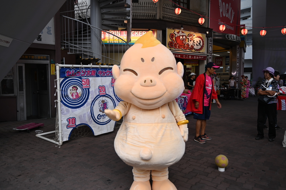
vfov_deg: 44.3
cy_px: 95
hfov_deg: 62.8
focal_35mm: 30
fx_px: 234
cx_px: 143
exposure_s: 1/60
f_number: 4
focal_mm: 29.5
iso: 100
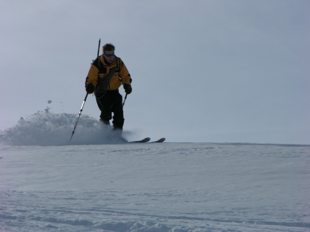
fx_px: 2508
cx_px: 155
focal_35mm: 280
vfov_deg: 5.3
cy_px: 116
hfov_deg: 7.1
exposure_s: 1/487
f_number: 7.4
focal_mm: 71.2
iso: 50
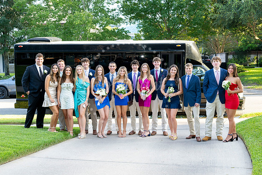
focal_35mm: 44
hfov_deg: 44.5
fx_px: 320
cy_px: 86
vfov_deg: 30.5
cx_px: 128
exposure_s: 1/100
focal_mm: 42
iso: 400
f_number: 7.1
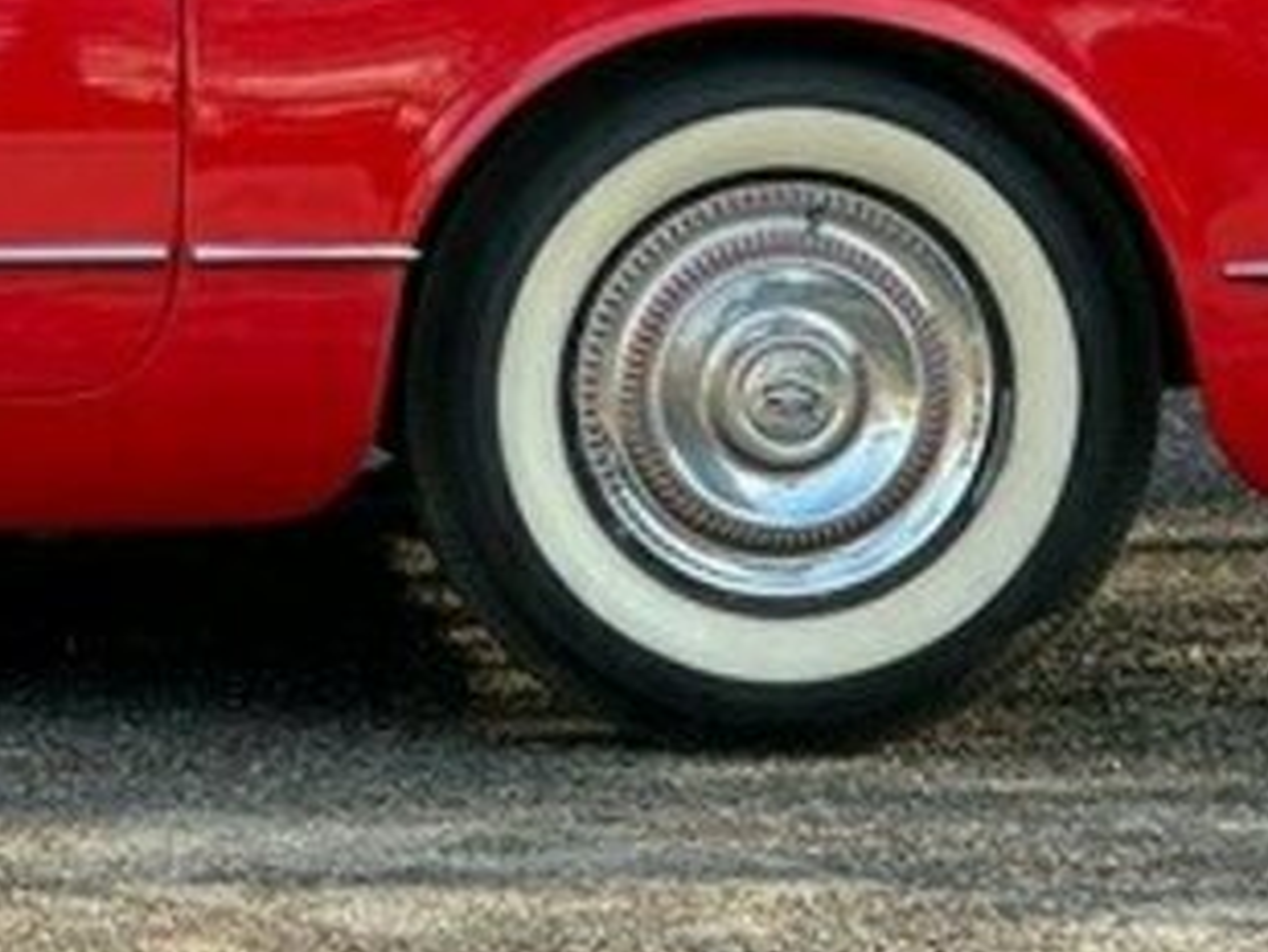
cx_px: -382
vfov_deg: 5.0
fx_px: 10957
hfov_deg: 6.6
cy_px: 152
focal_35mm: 299
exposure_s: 1/121
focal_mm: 9
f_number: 2.8
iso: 40
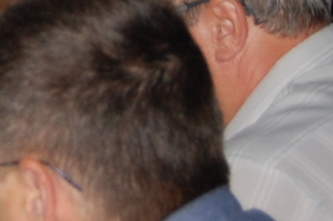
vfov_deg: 4.7
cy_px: -188
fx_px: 2644
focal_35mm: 286
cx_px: -276
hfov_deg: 7.0
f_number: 4.5
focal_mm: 31
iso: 400
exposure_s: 1/60
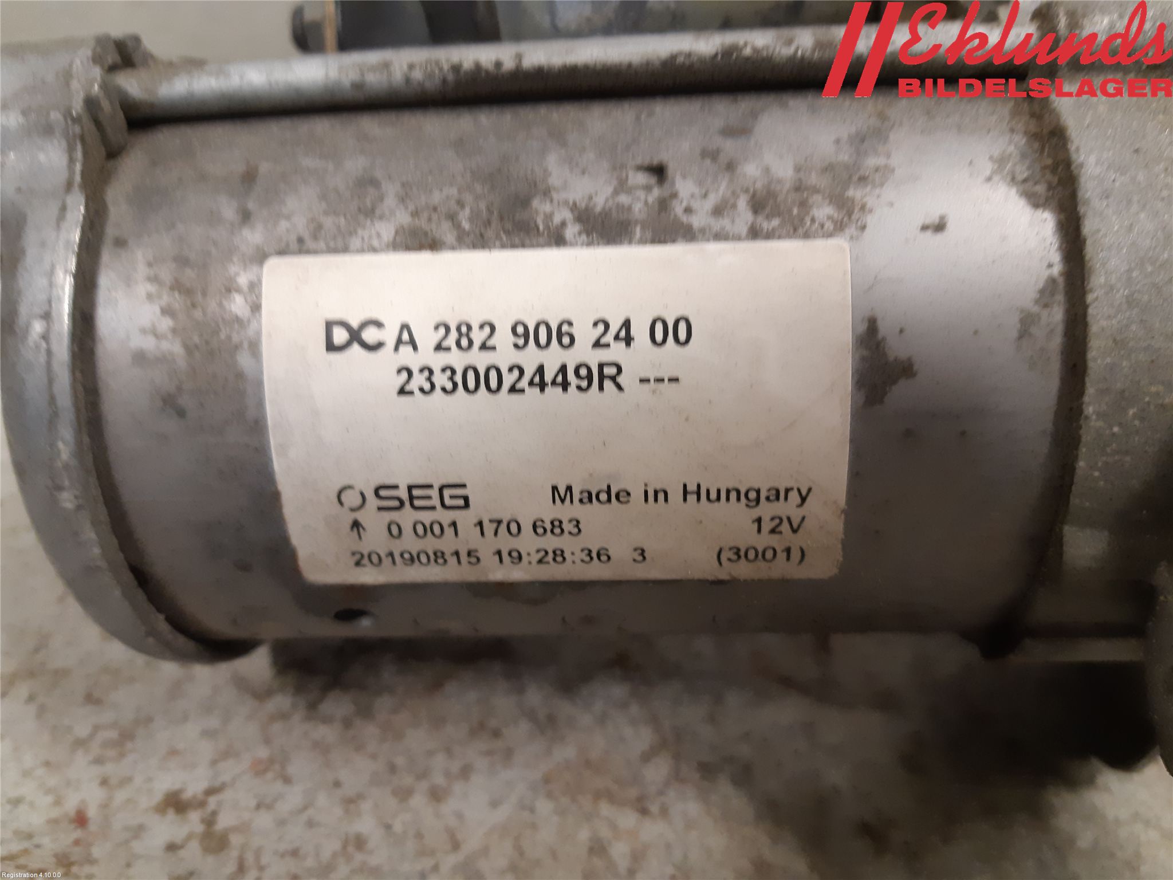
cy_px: 440
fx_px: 881
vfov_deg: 53.1
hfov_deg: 67.3
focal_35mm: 26
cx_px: 586
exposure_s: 1/50
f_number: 1.7
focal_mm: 3.93
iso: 200
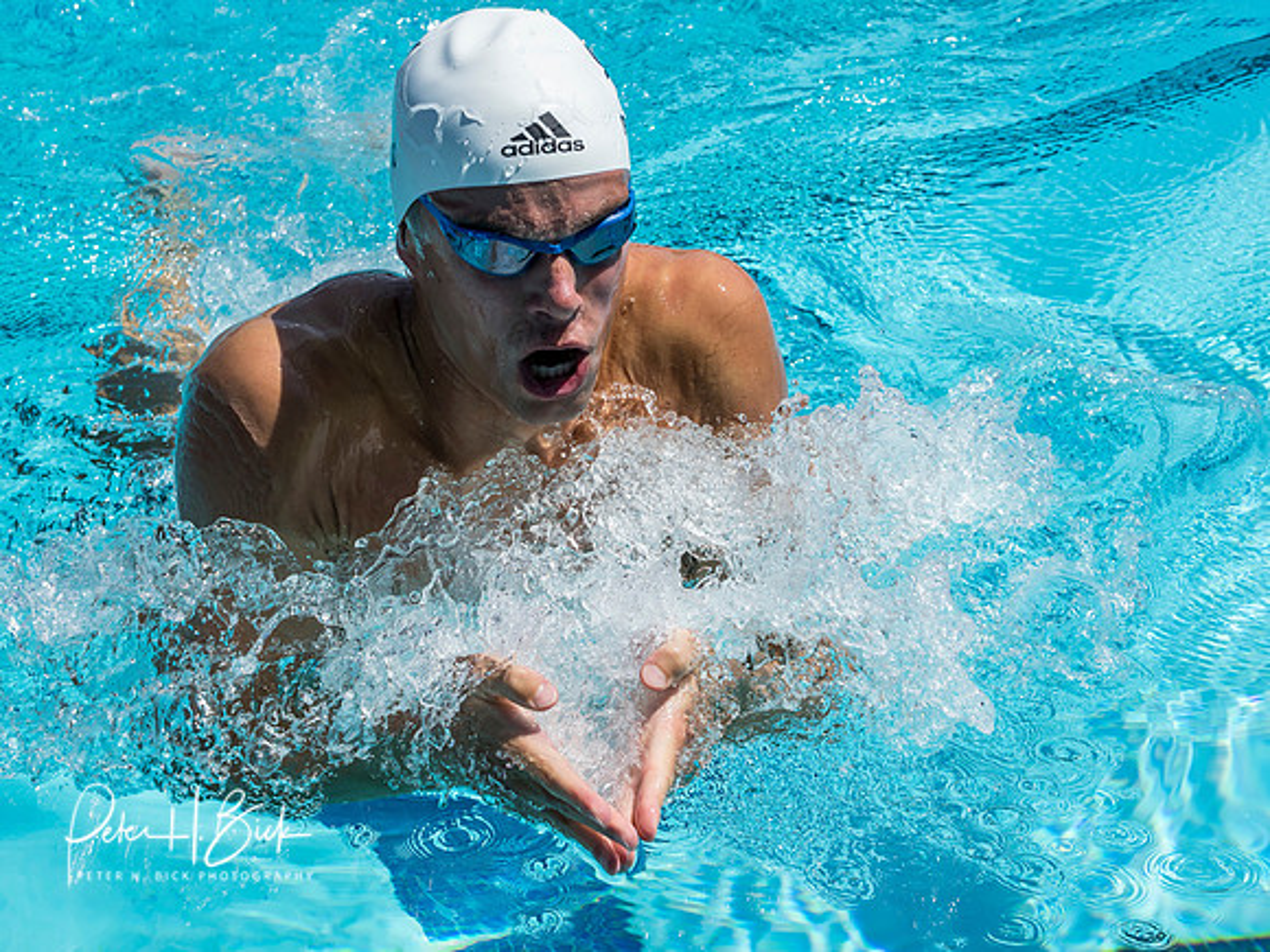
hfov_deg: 19.6
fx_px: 3669
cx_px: 635
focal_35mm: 100
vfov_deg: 14.8
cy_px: 476
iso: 250
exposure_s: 1/1250
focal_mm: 50
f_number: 7.1
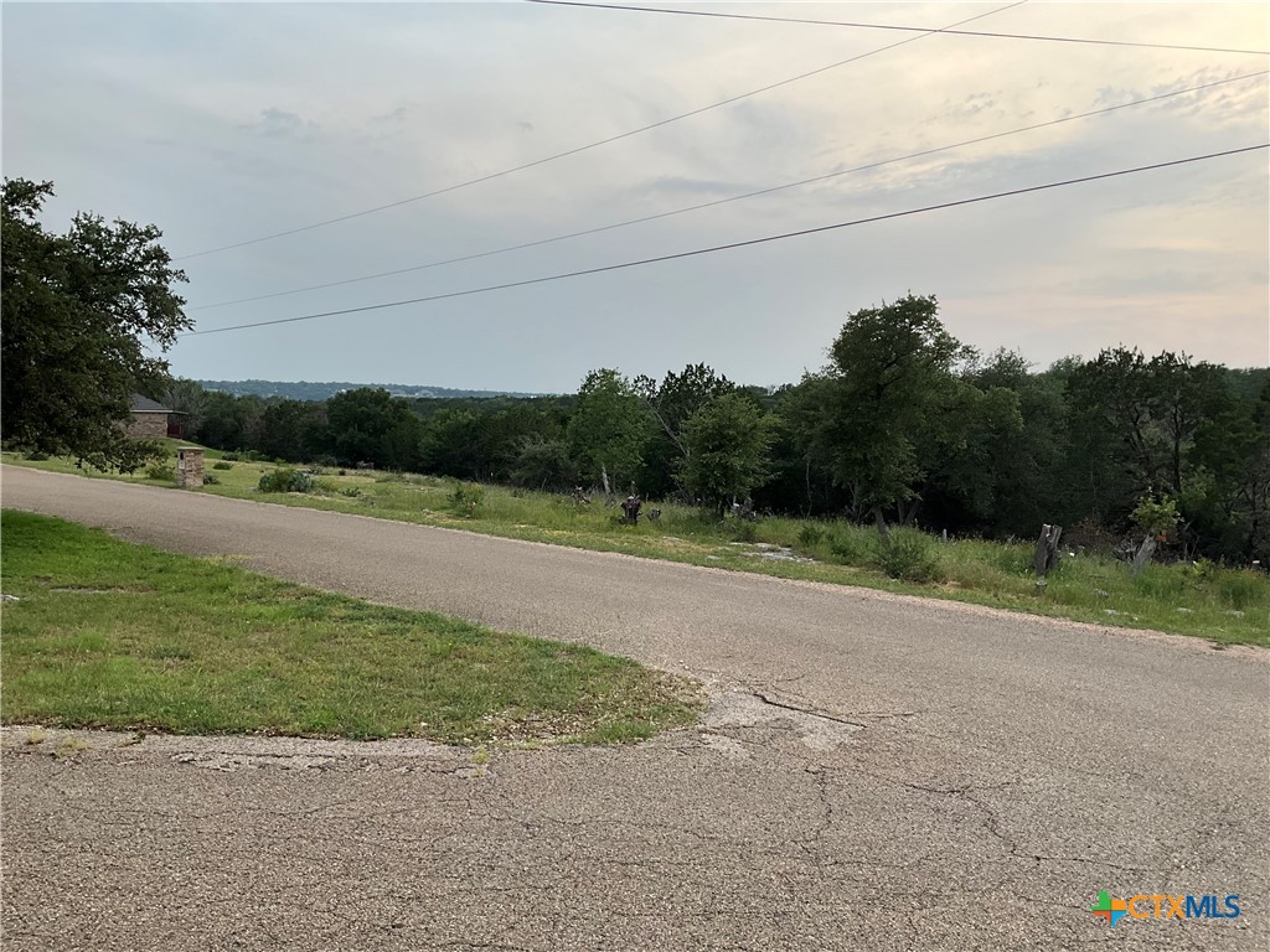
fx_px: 1064
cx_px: 635
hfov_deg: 61.7
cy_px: 476
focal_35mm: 29
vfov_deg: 48.2
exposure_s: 1/586
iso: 25
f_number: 1.8
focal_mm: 3
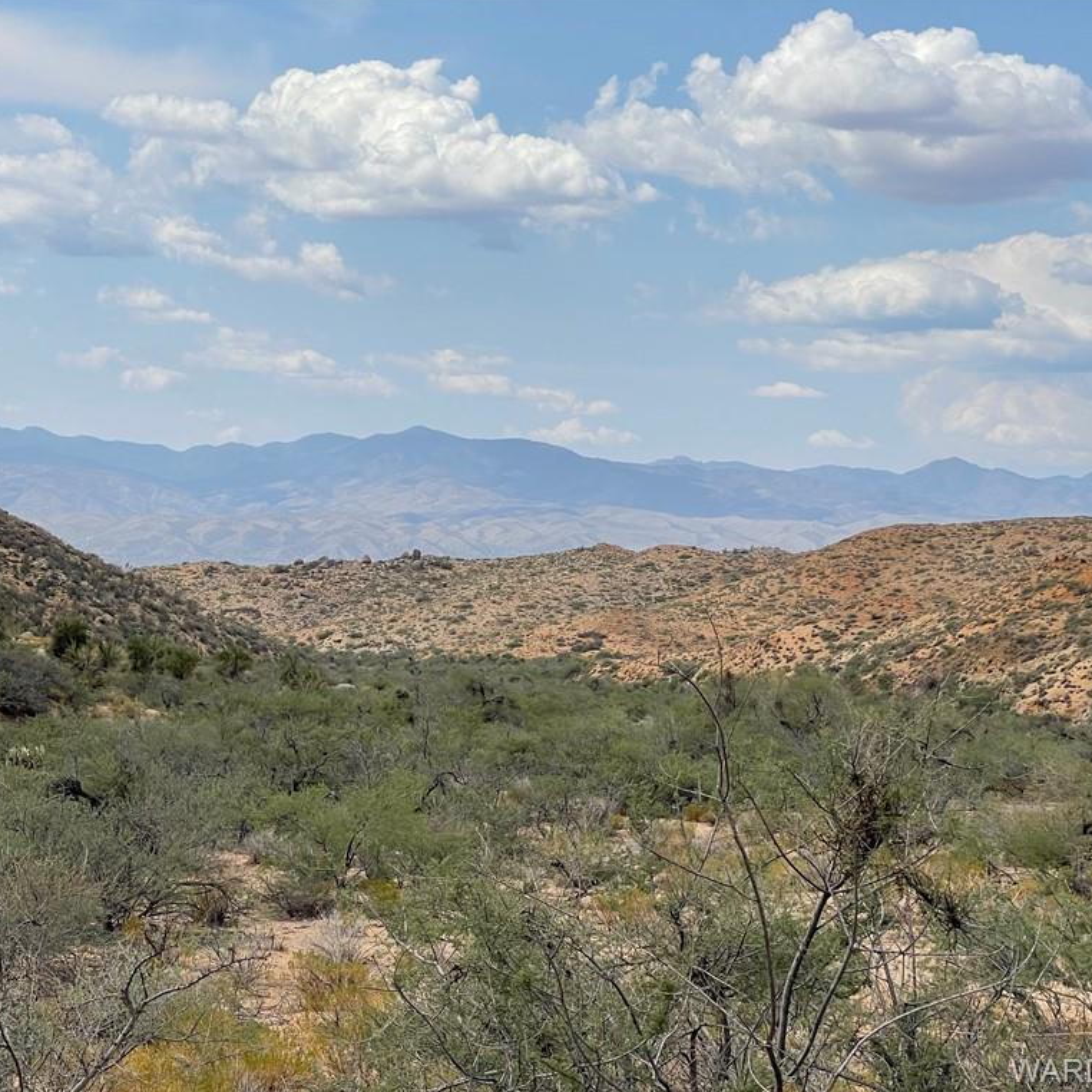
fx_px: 2712
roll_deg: -1.1
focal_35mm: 76
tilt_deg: -1.4
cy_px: 545
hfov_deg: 22.7
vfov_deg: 22.8
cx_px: 427
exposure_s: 1/2421
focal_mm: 7.5
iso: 20
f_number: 2.2
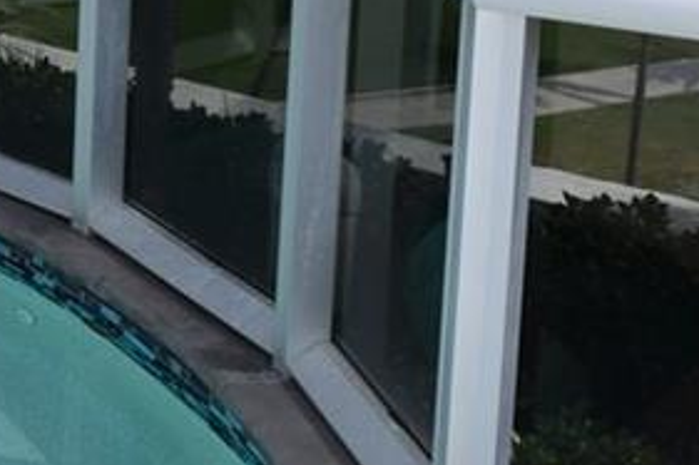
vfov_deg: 8.8
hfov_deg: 12.2
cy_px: -159
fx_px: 2988
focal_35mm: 154
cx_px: -592
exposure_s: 1/200
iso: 100
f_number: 11
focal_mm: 18
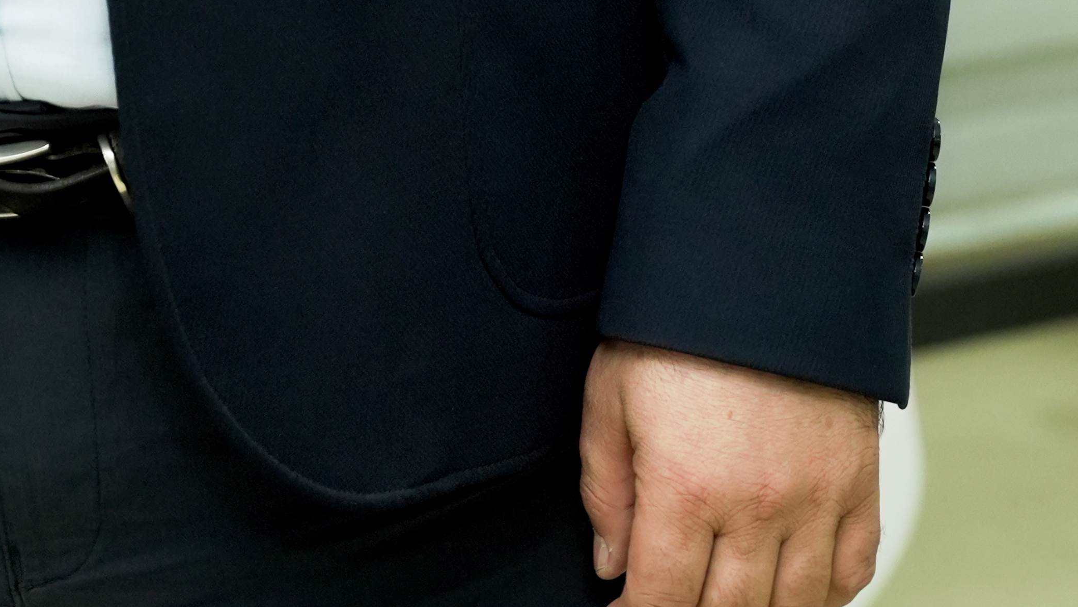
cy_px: -734
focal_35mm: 161
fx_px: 4616
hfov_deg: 13.1
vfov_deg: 7.2
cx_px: -43
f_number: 2.8
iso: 1250
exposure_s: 1/100
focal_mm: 45.7
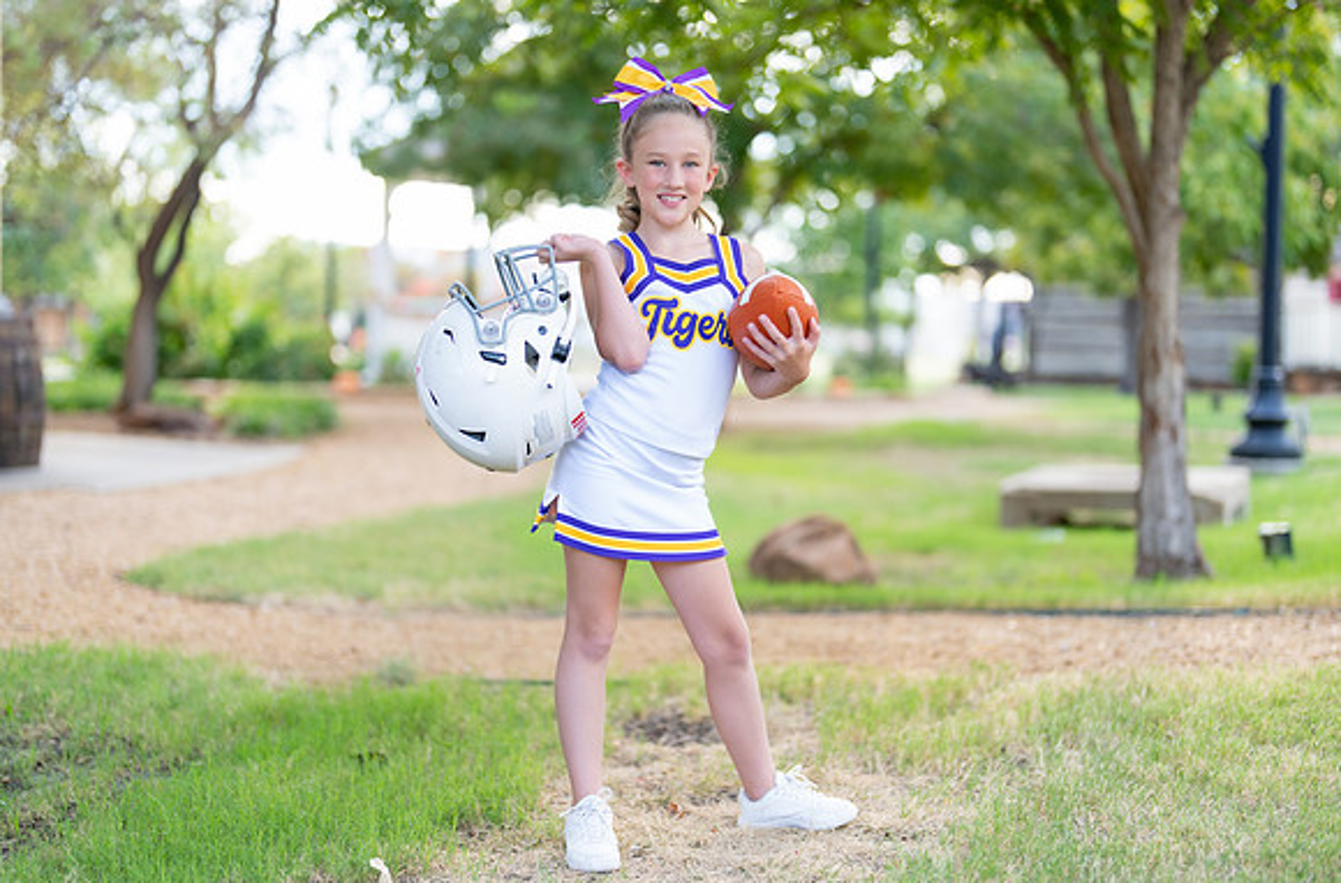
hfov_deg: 38.0
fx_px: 1945
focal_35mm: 52
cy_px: 451
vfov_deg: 25.6
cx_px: 693
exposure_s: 1/400
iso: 125
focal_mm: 50
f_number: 1.2
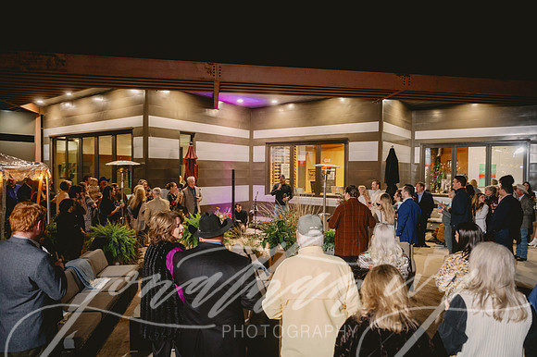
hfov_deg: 73.8
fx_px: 358
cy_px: 178
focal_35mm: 24
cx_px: 268
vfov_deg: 53.1
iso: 2500
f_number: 2.8
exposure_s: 1/100
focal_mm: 24
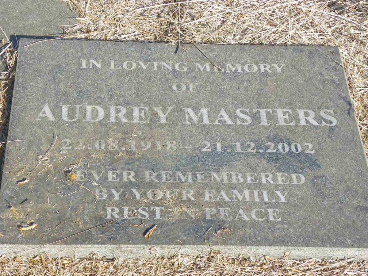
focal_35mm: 92
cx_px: 184
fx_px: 978
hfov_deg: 21.3
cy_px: 138
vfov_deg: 16.1
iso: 64
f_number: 4
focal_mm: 16.4
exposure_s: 1/200
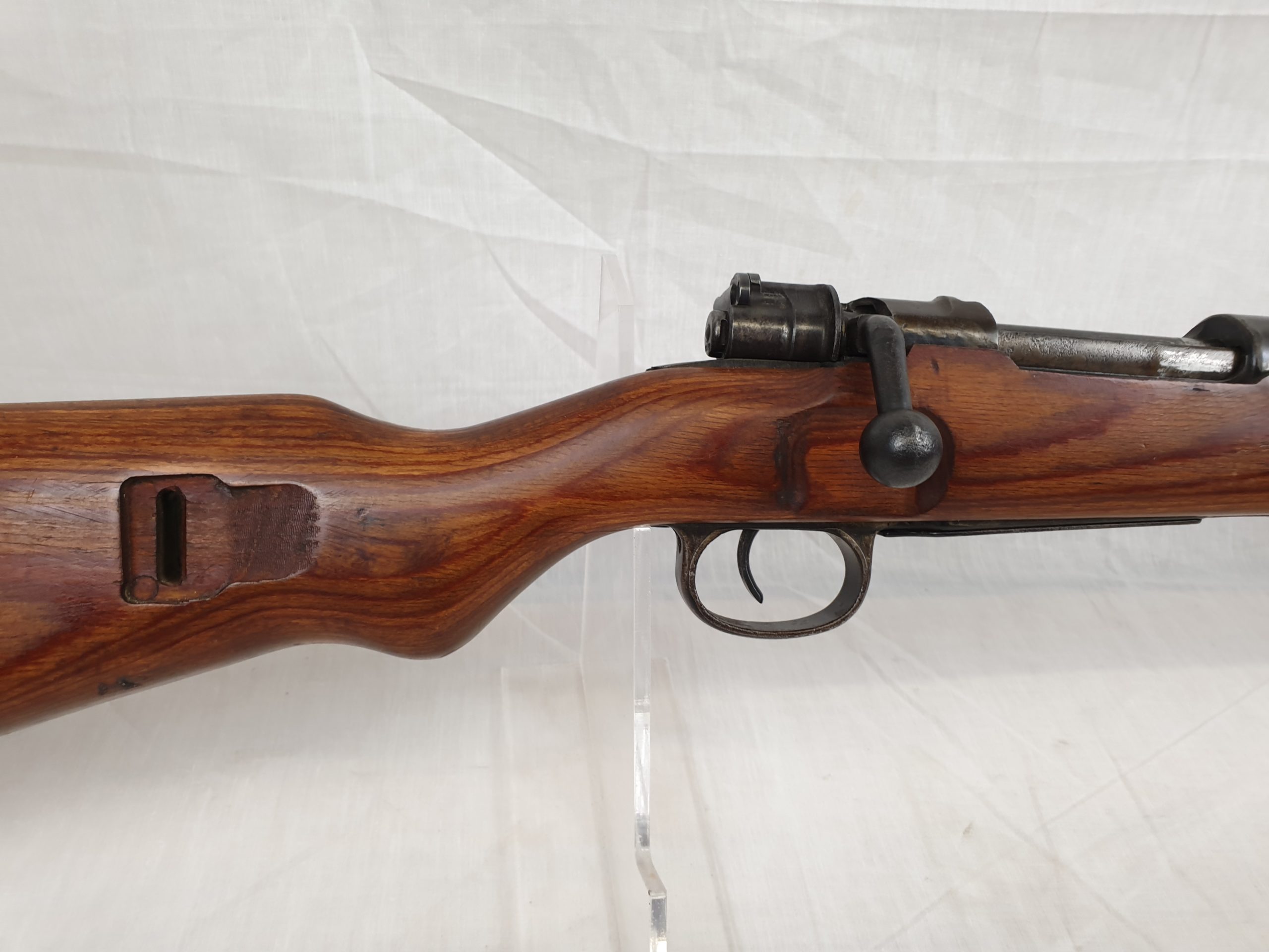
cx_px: 634
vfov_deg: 53.1
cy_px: 476
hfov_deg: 67.3
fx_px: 953
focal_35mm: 26
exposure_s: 1/50
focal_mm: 4.3
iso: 80
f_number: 2.4
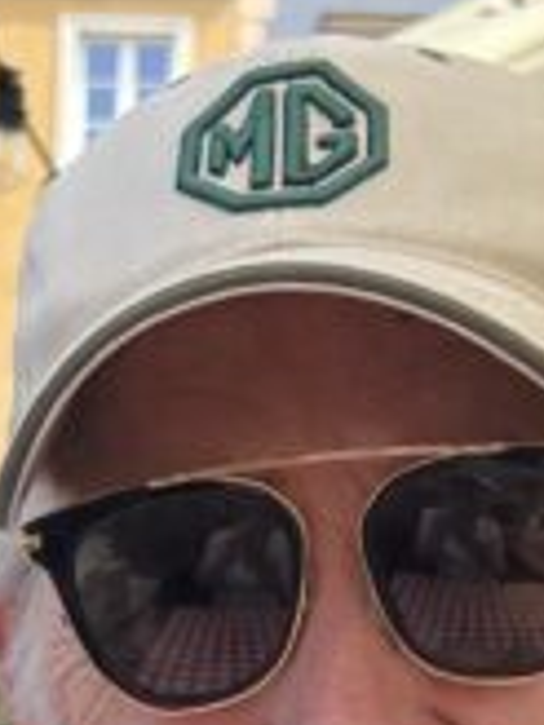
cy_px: 1074
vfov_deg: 11.7
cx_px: 226
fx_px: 3394
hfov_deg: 9.2
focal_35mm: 162
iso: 50
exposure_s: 1/1645
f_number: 1.5
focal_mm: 5.7
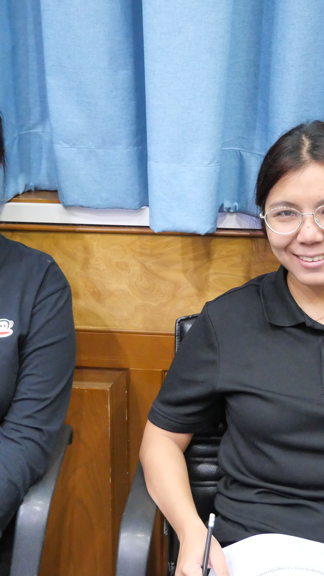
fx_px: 901
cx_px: 108
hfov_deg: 20.3
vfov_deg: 35.4
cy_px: 286
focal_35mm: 59
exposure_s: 1/30
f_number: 3.9
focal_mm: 18
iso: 3200
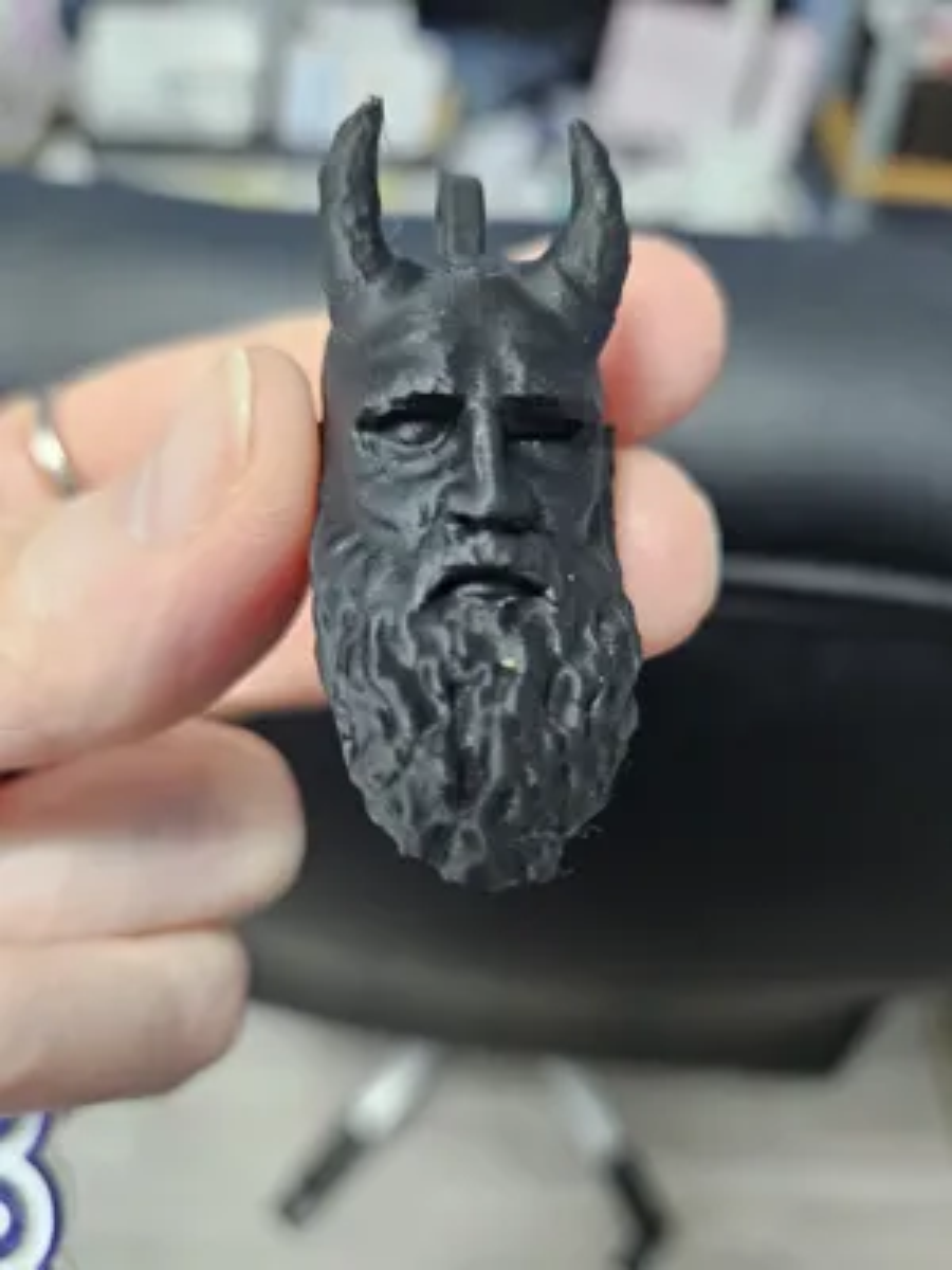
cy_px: 635
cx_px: 476
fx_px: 843
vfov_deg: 73.9
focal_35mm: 23
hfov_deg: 58.9
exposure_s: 1/50
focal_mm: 5.4
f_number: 1.8
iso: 800
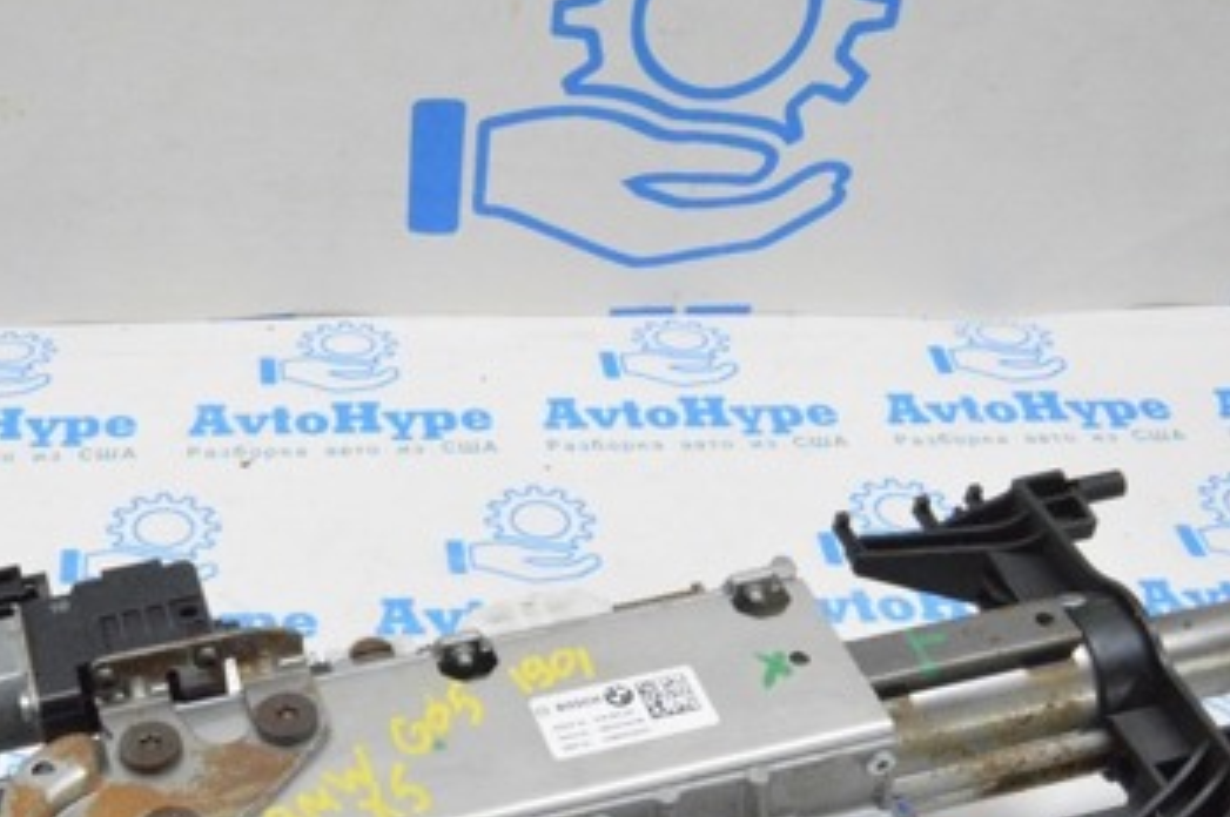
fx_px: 1877
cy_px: 657
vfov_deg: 24.2
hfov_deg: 35.8
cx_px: 391
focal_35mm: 55
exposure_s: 1/20
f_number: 20
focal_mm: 20
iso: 6400
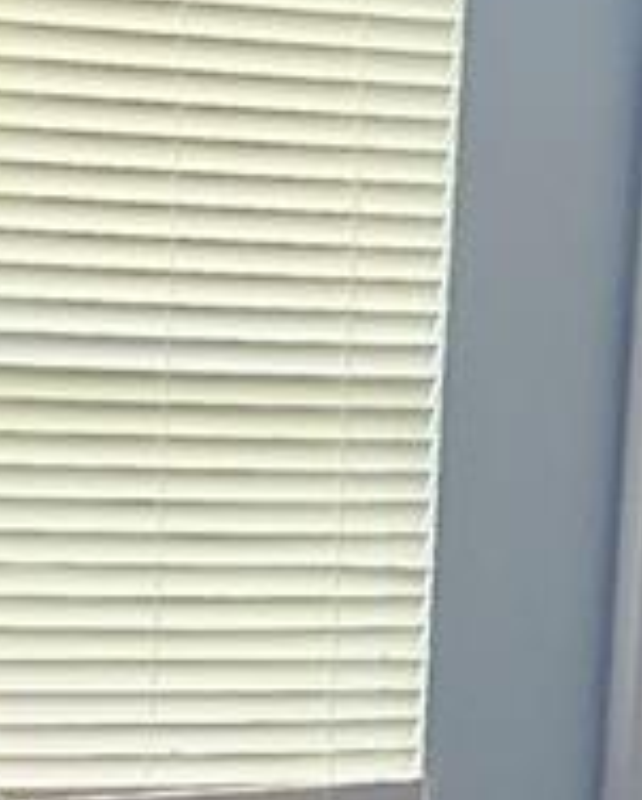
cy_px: 991
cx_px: -94
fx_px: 3388
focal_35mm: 143
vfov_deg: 13.1
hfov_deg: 10.7
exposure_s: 1/120
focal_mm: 5.4
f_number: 1.8
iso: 800
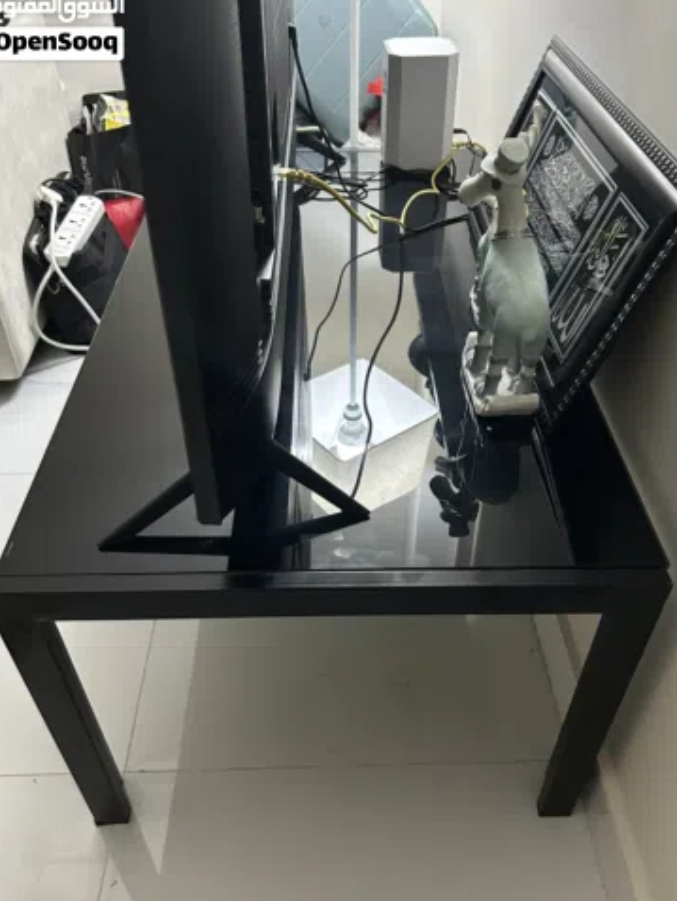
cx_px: 356
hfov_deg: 48.2
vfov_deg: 61.5
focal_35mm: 29
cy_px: 487
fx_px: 756
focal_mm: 5.7
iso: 400
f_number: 1.5
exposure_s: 1/33
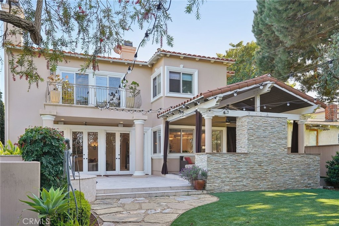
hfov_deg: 63.7
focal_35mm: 29
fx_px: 273
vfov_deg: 44.9
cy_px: 113
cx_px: 170
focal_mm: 29
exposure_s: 1/125
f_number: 8
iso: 400
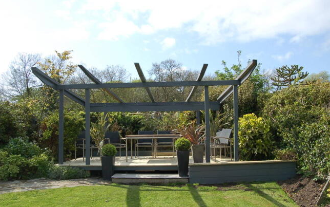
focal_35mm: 28
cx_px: 163
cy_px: 110
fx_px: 252
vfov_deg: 44.6
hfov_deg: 66.4
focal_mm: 18
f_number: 9
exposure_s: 1/250
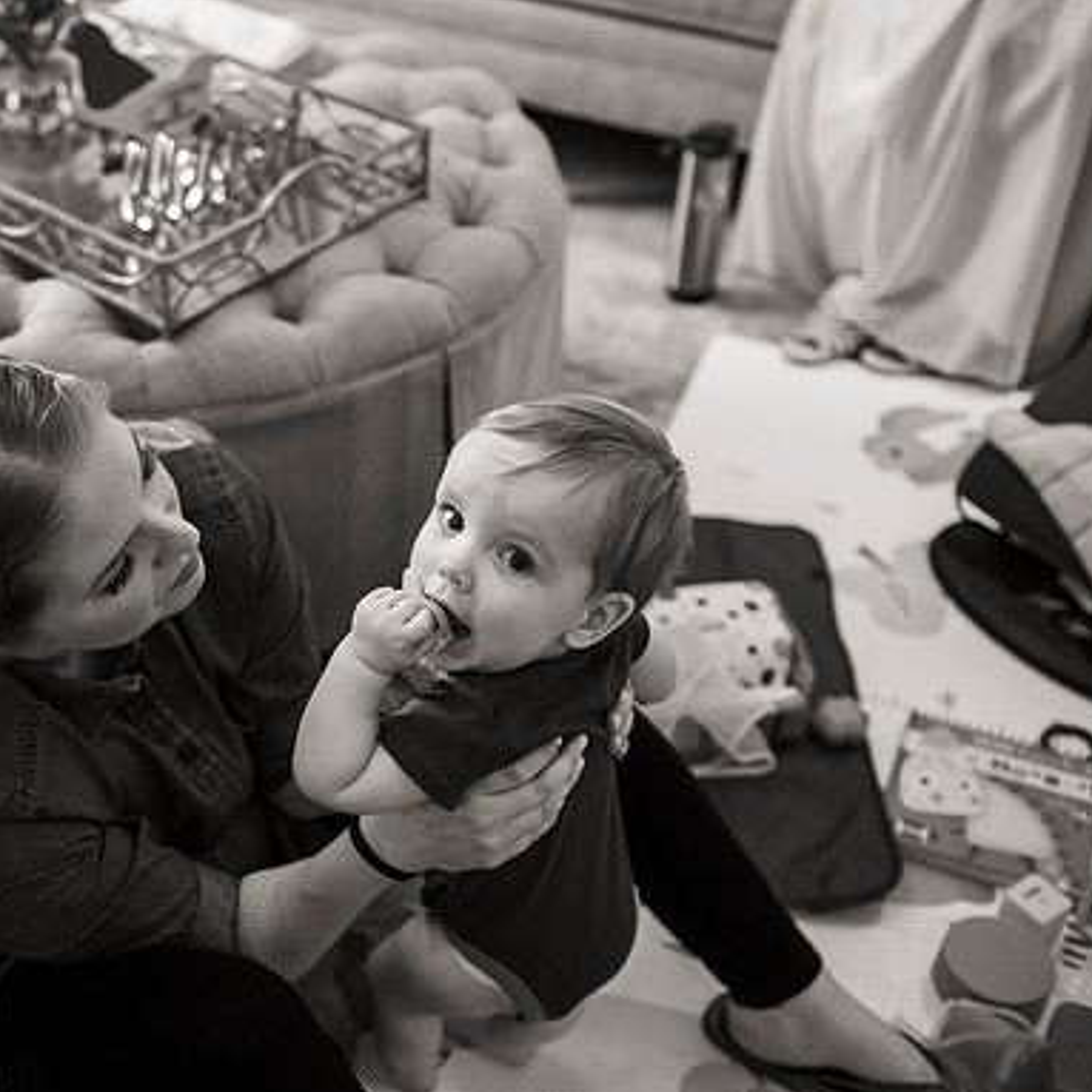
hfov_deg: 36.9
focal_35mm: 45
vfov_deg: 37.6
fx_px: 1606
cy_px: 546
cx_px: 316
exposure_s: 1/80
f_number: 2.8
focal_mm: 35
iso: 1000
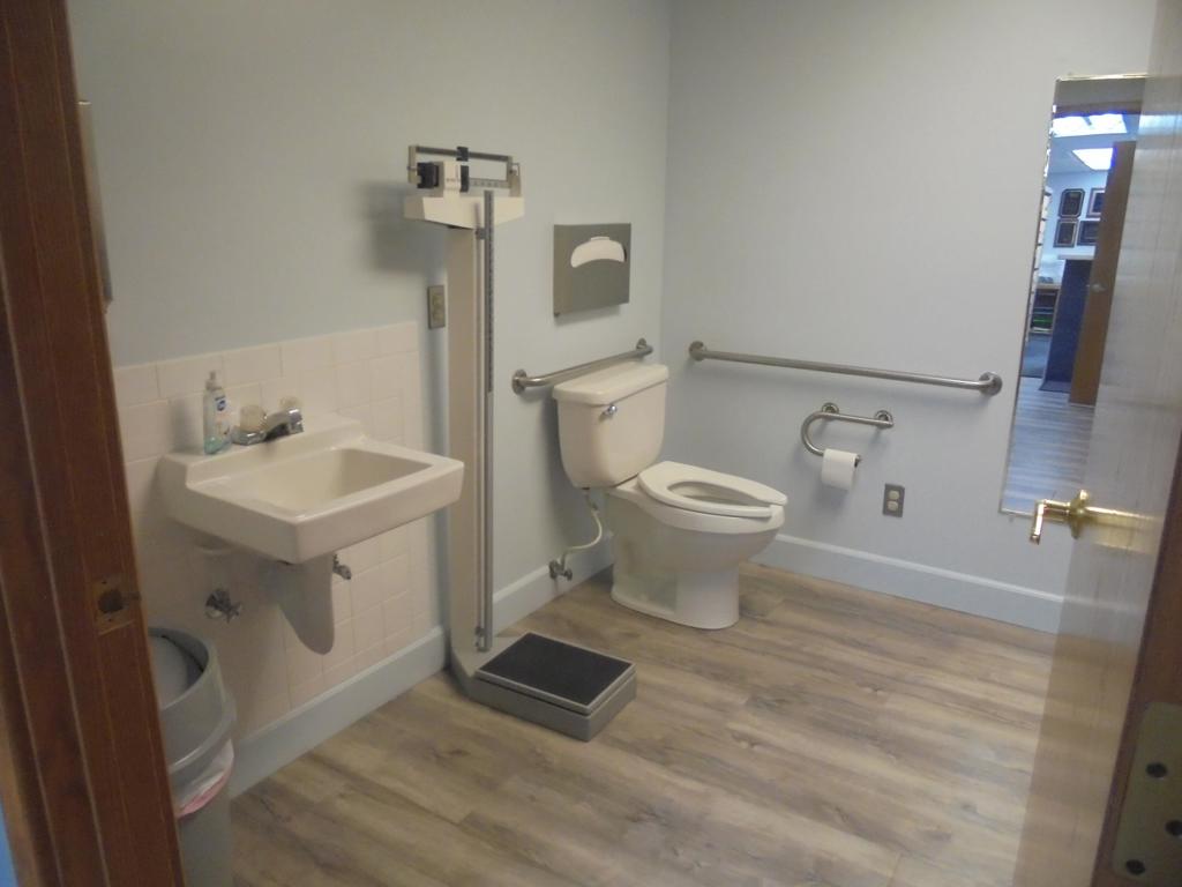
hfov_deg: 67.3
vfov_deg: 53.1
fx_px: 888
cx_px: 591
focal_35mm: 26
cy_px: 444
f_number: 3.5
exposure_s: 1/30
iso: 400
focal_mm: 4.6
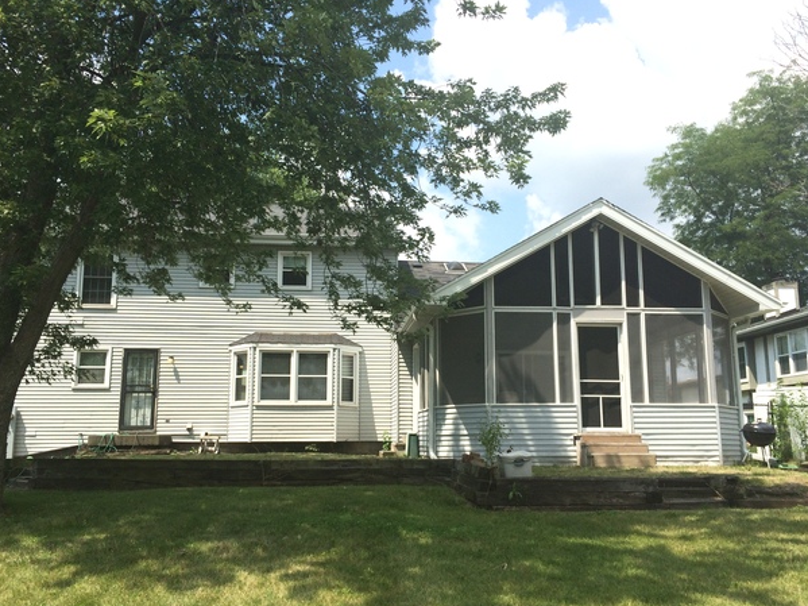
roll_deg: +0.6
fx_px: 723
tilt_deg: +9.8
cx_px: 405
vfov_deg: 45.4
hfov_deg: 58.4
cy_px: 323
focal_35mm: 31
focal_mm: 4.15
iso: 32
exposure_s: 1/2283
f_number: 2.2
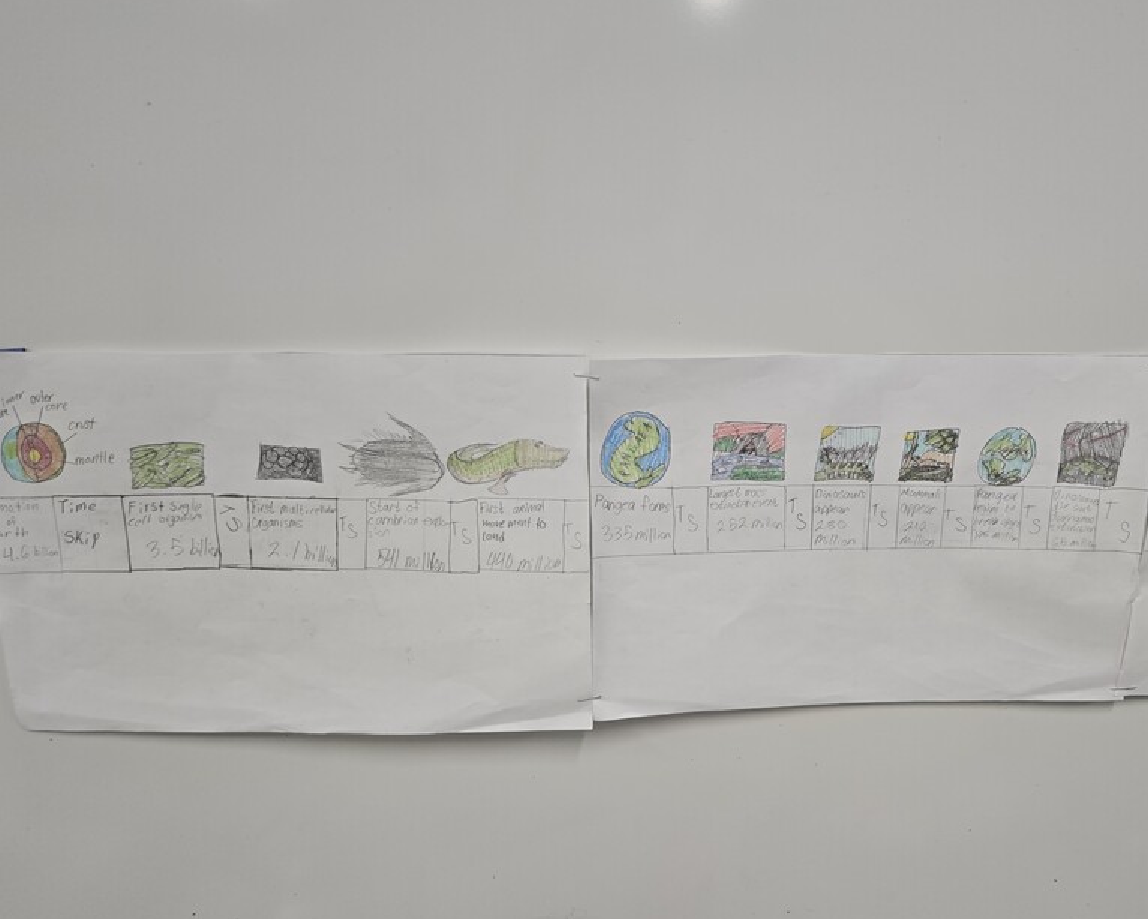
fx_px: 1019
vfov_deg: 48.5
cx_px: 695
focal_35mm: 30
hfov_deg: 58.2
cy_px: 483
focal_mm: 5.4
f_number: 1.8
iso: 125
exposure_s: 1/120
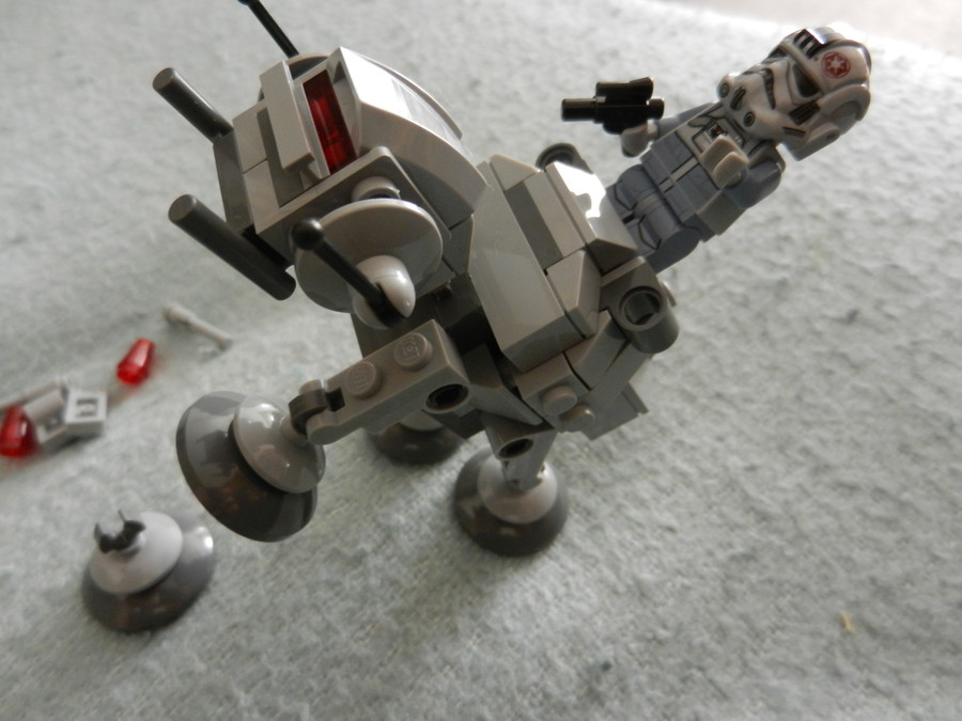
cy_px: 360
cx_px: 481
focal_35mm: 25
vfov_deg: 54.9
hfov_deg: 69.4
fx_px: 695
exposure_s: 1/25
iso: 400
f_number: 3.5
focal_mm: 4.5
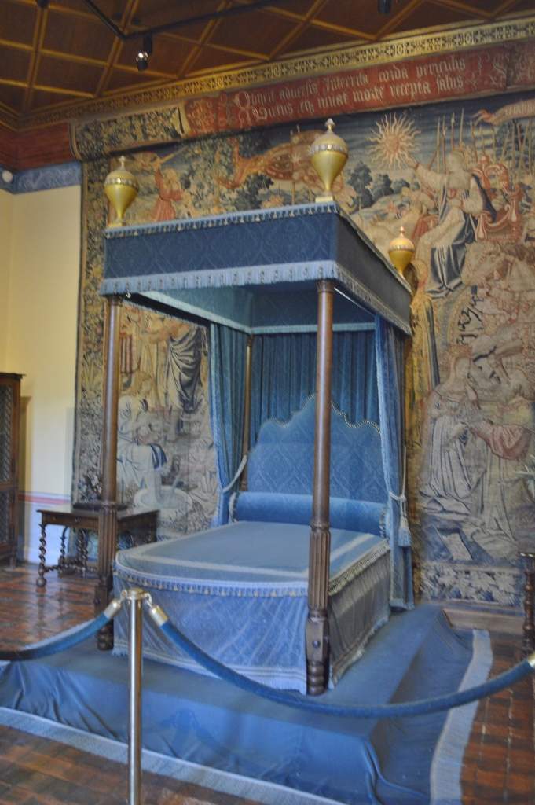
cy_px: 402
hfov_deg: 47.9
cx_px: 268
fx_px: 603
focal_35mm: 27
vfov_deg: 67.4
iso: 800
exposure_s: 1/20
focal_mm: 18
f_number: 3.5
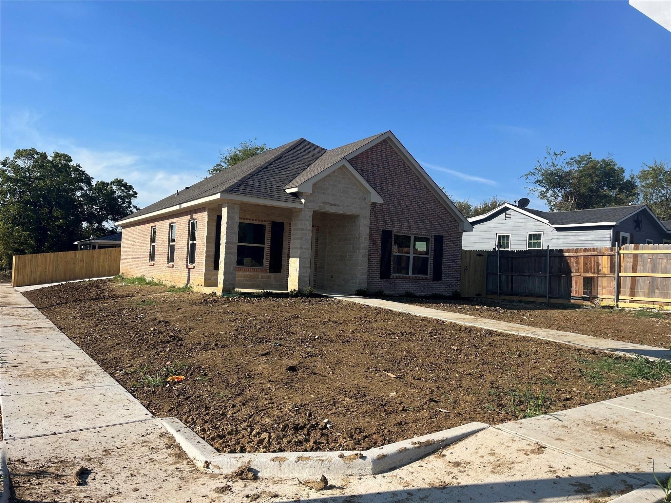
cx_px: 336
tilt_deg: +0.8
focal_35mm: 26
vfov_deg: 53.1
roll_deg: -2.6
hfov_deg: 67.3
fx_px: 504
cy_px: 252
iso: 50
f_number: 1.6
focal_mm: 5.1
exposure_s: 1/3745
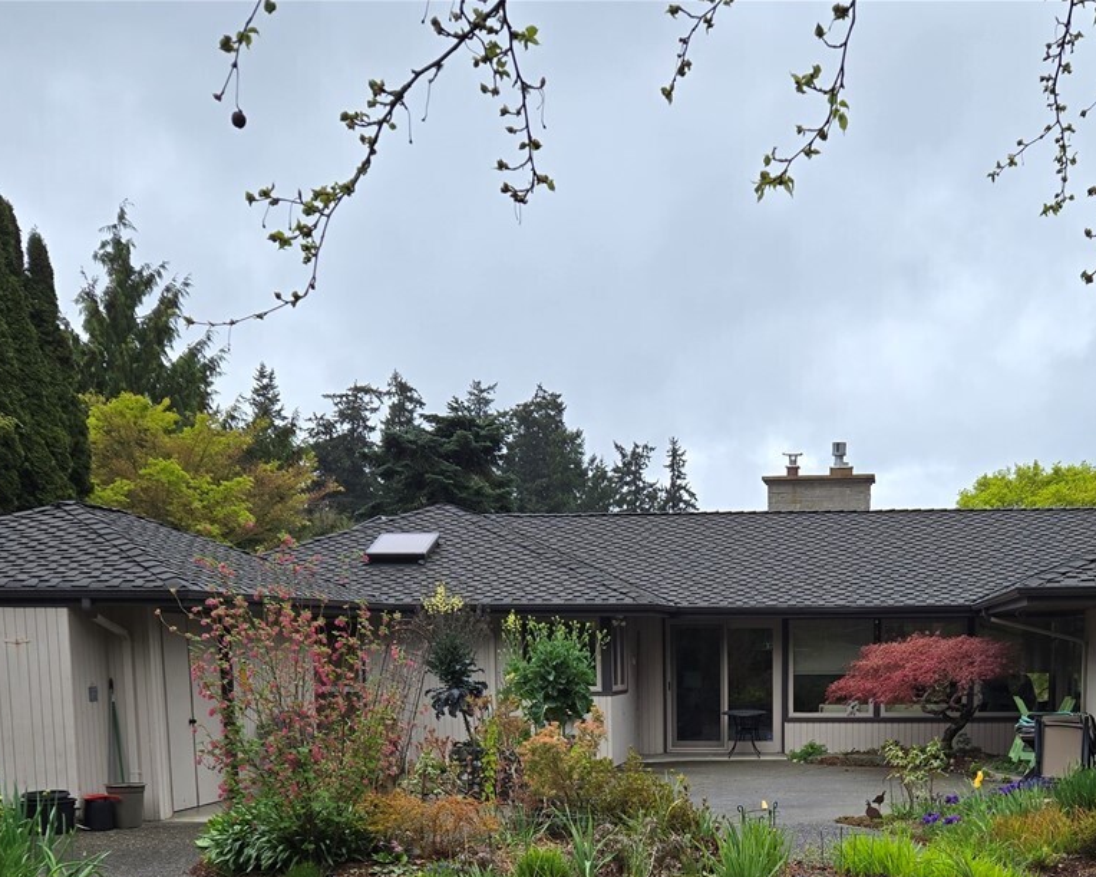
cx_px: 762
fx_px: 1524
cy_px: 860
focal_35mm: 47
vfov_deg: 30.1
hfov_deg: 38.9
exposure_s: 1/310
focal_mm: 5.4
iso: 25
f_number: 1.8
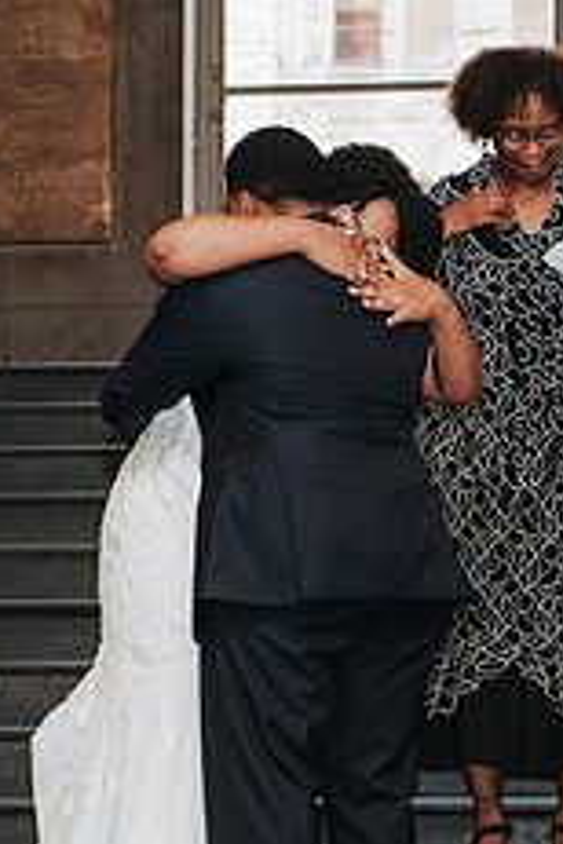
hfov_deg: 9.9
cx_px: 332
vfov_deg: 14.7
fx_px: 3260
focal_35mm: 139
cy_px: 527
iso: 1000
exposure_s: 1/125
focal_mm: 35
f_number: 3.2
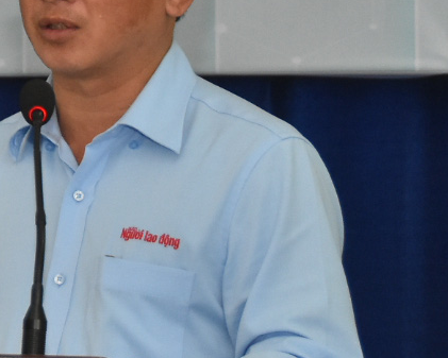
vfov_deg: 5.2
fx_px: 3950
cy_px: -61
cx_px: -67
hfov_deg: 6.5
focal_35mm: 298
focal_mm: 55
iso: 1800
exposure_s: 1/200
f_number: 4.8
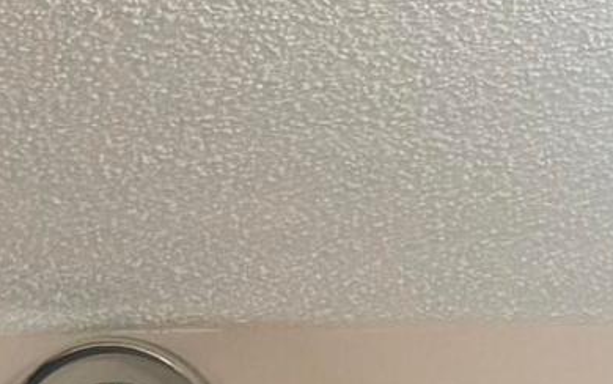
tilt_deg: -0.3
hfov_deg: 11.0
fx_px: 3142
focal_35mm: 188
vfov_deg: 6.3
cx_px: 703
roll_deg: -1.1
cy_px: 1259
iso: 250
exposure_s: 1/60
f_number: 1.78
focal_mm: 6.76
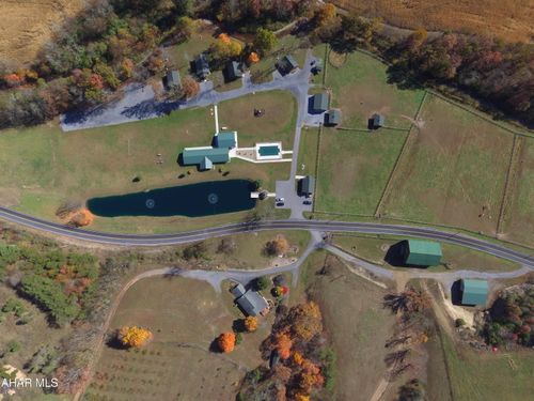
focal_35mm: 20
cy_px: 200
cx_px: 267
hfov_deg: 81.7
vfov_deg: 66.0
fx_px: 309
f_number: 2.8
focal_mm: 3.61
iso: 100
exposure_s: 1/844
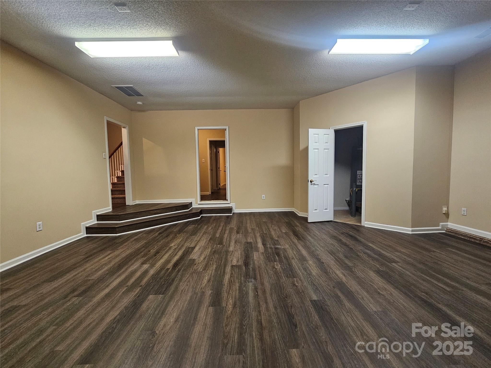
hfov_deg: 106.2
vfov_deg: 89.9
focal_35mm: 13
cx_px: 246
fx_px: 184
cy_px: 184
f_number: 2.2
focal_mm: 2.2
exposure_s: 1/30
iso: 400
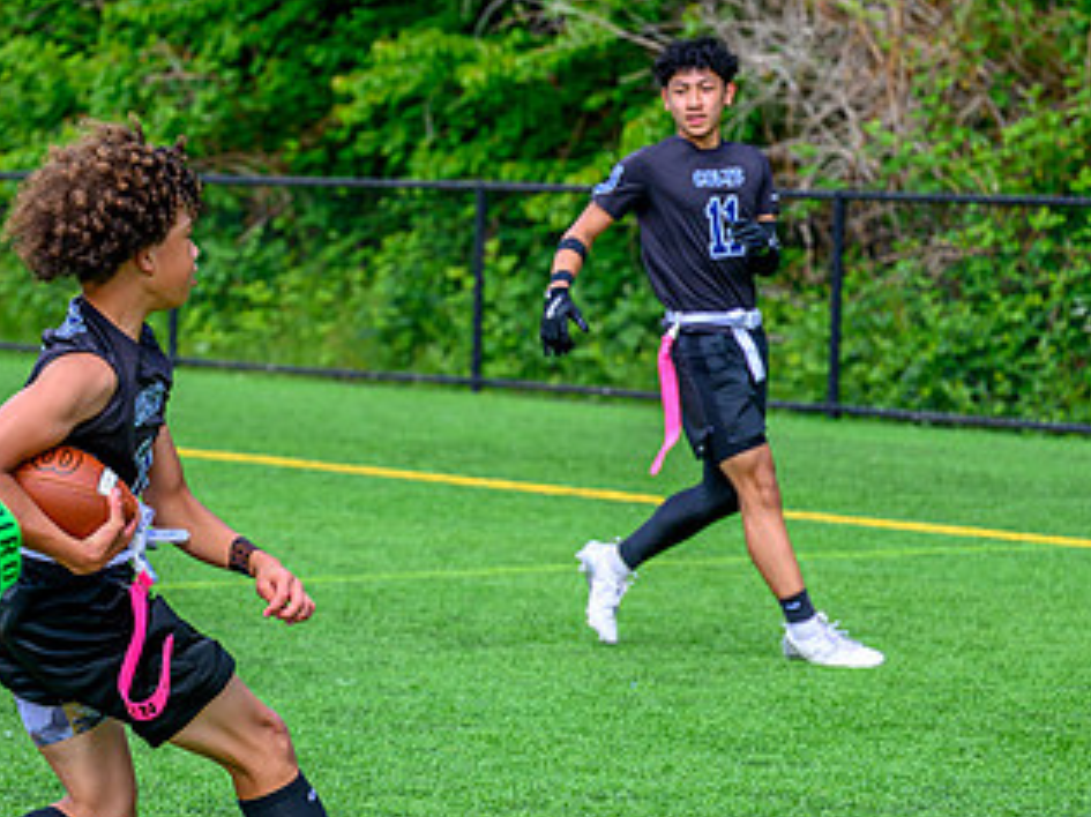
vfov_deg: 9.1
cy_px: 692
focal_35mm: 162
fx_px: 5104
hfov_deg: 12.1
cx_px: 207
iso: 200
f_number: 2.8
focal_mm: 71
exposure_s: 1/2000
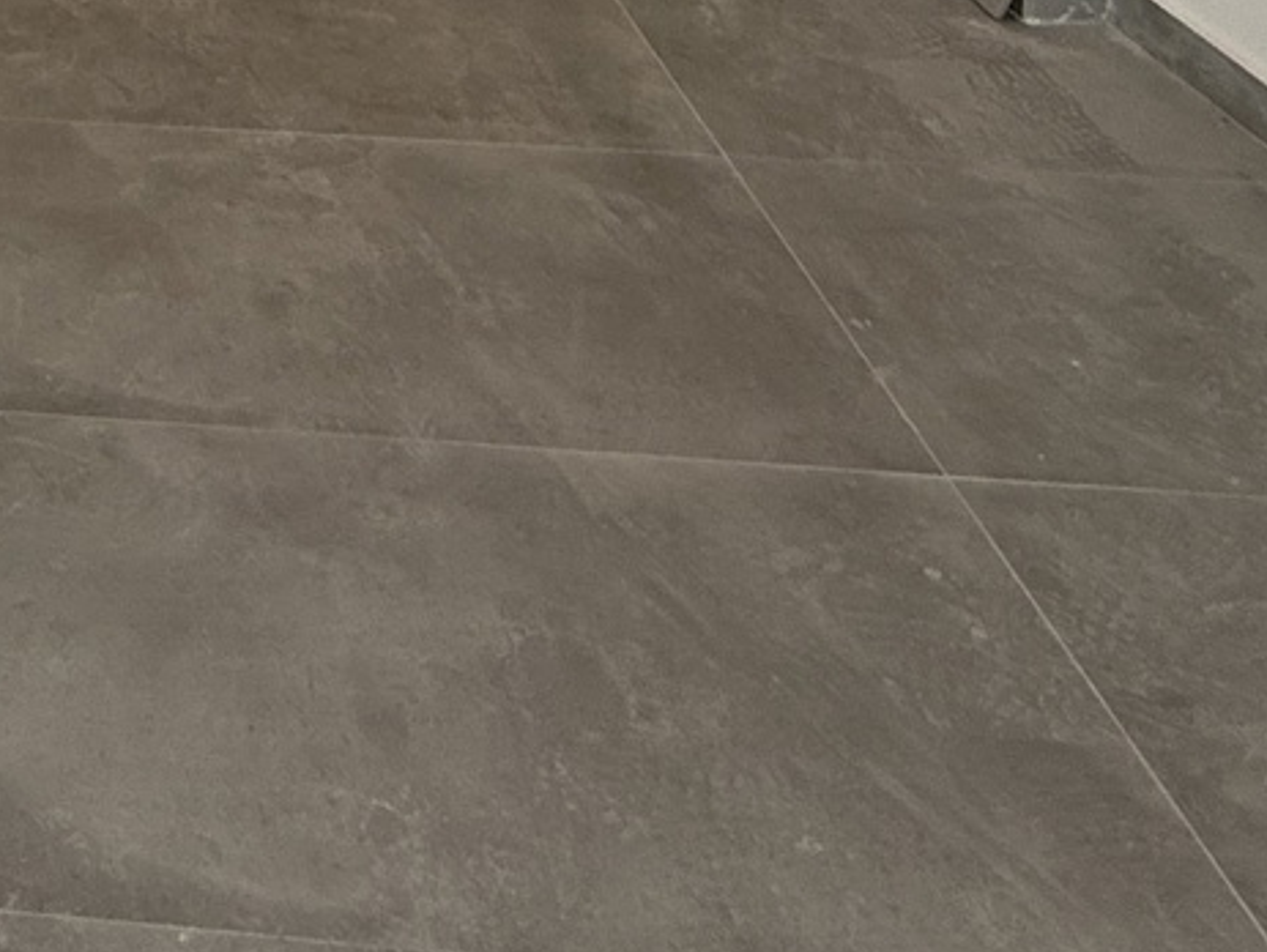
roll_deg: -1.2
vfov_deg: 17.8
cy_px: -938
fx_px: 2125
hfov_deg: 28.4
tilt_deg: -1.4
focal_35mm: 58
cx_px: -298
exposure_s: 1/99
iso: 40
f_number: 2.2
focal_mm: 2.22
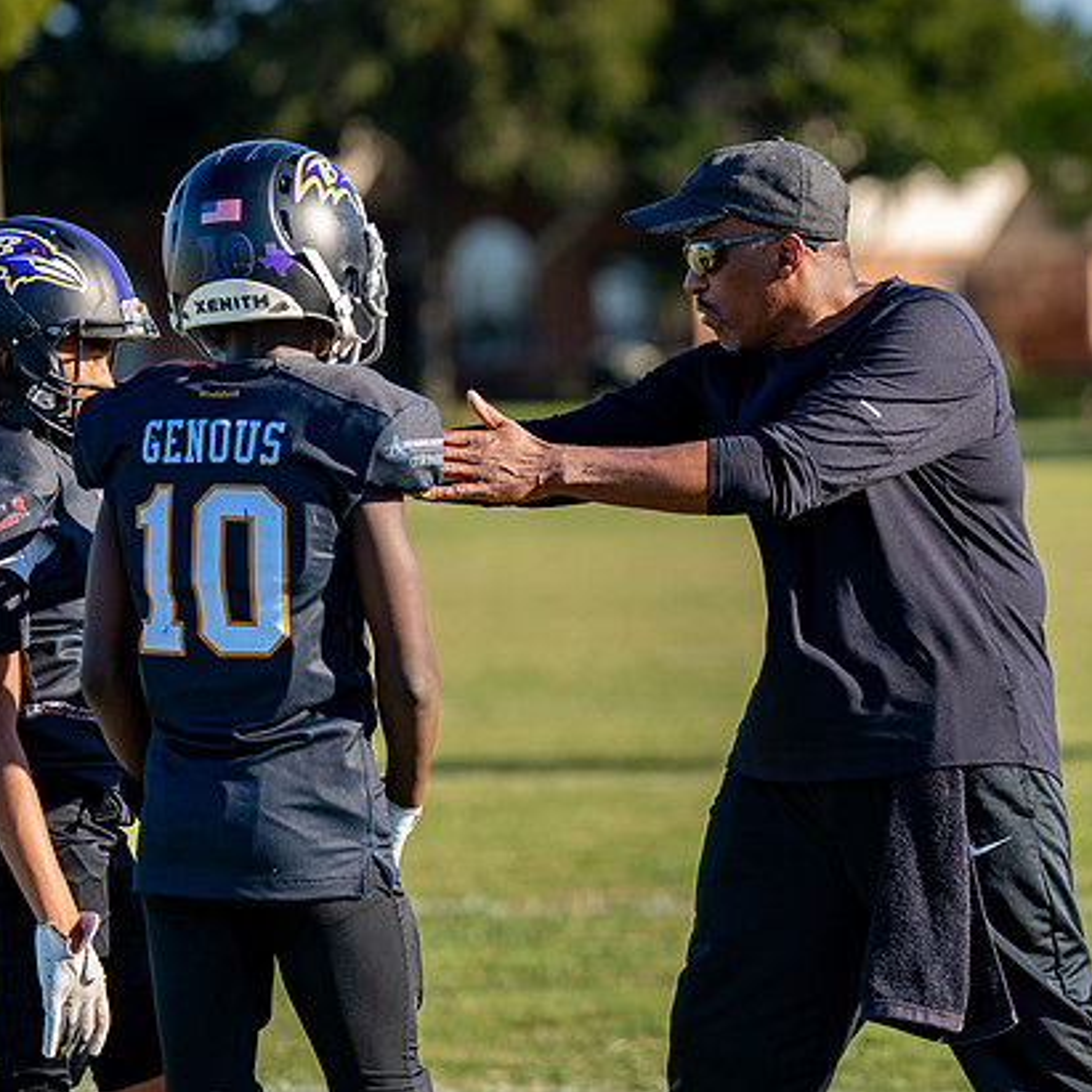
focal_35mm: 210
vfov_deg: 8.3
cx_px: 762
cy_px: 432
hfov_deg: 8.3
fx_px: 7495
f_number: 2.8
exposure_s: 1/2000
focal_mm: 133
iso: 160
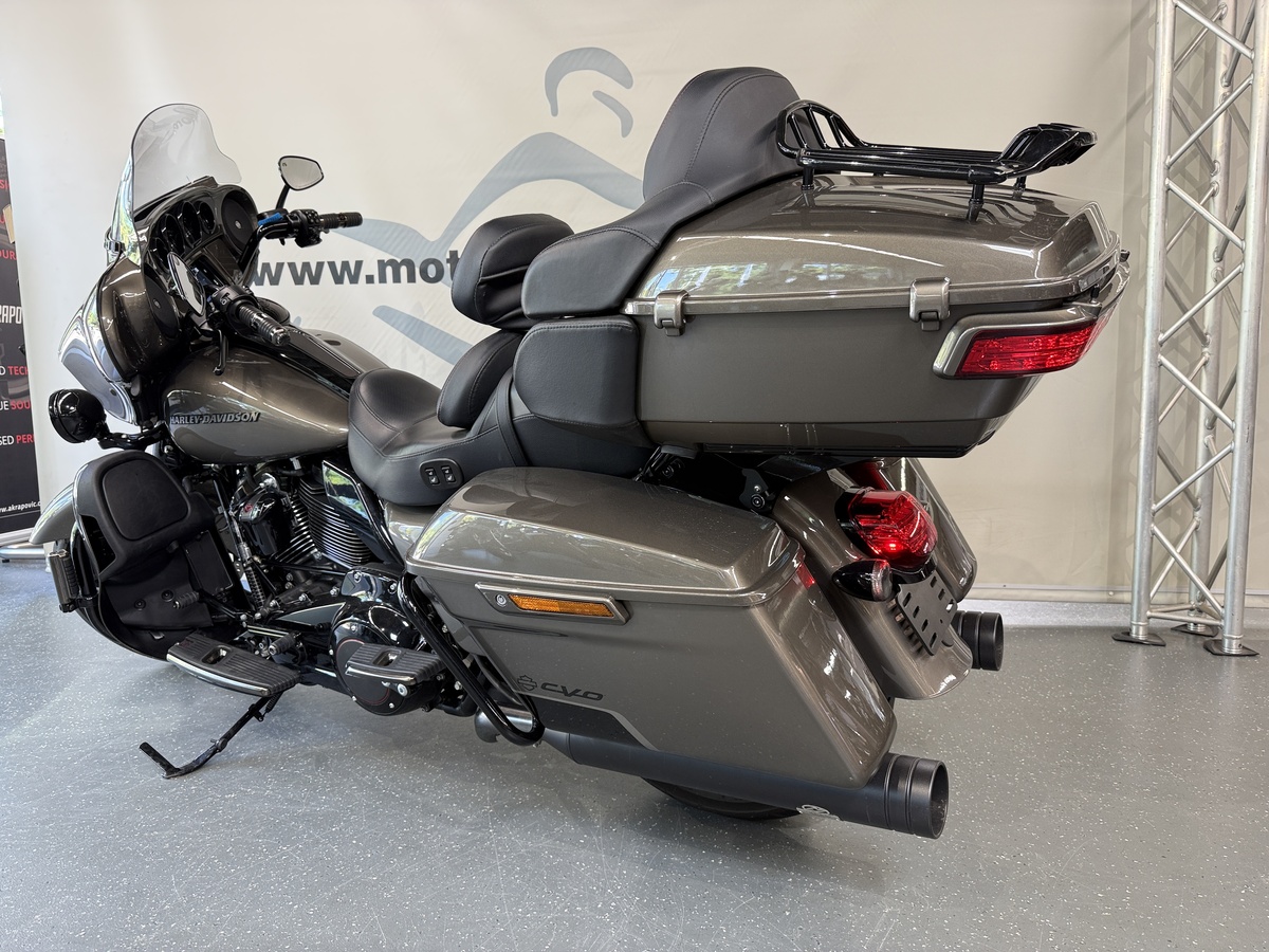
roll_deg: +0.8
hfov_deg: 71.6
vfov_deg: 56.8
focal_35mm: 24
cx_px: 634
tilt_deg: -5.1
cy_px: 476
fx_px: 880
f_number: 1.78
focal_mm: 6.76
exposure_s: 1/50
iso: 100
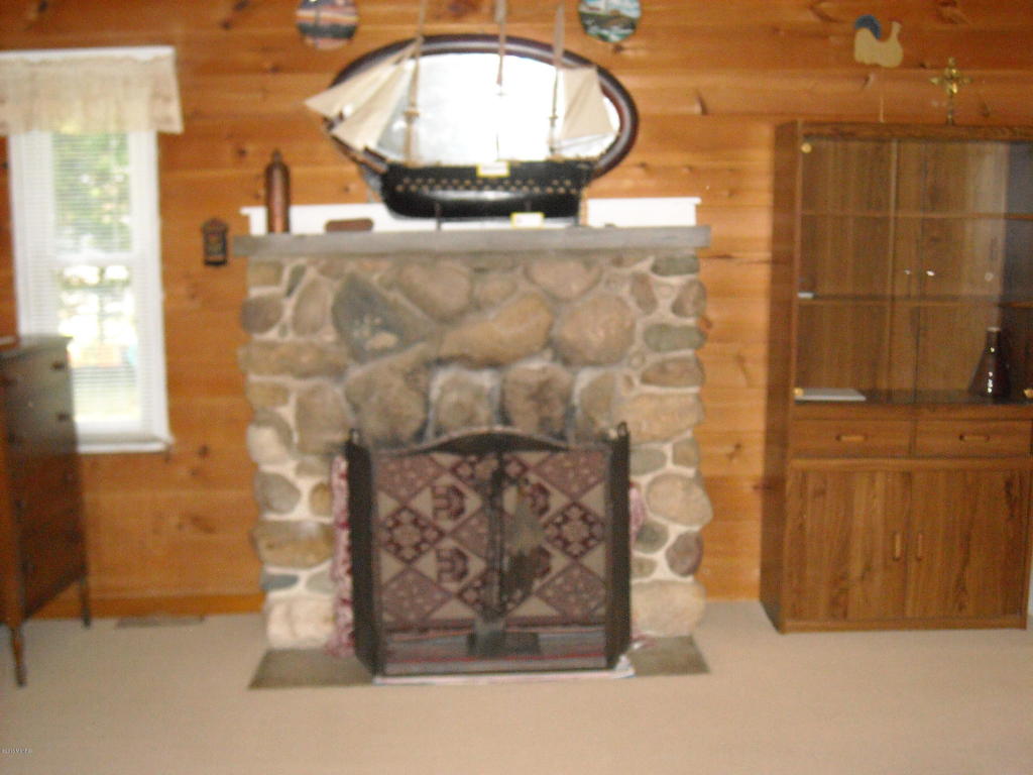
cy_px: 388
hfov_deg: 42.9
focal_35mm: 44
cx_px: 516
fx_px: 1313
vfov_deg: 32.9
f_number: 3.1
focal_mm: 7.1
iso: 518
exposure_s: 1/60
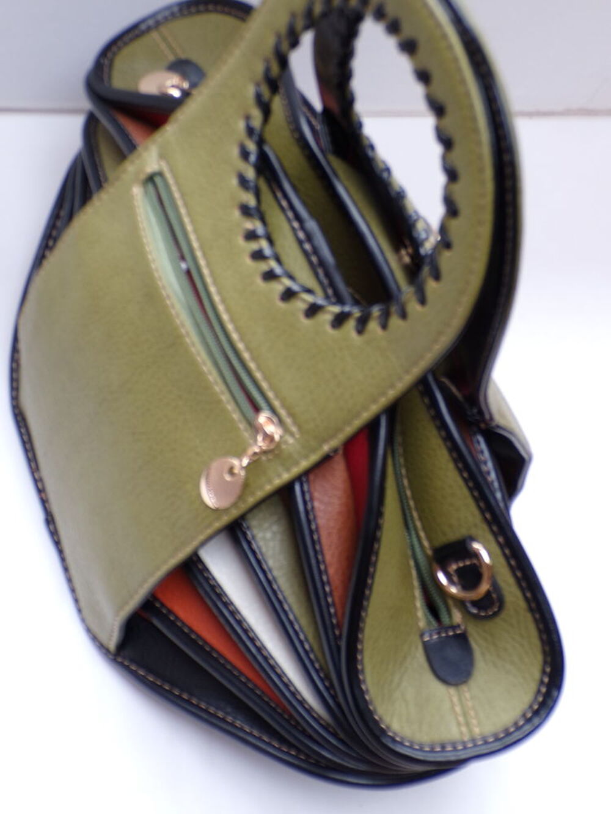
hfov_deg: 26.1
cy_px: 407
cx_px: 306
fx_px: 1318
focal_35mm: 56
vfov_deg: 34.3
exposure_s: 1/40
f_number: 3.7
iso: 118
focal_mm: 10.1
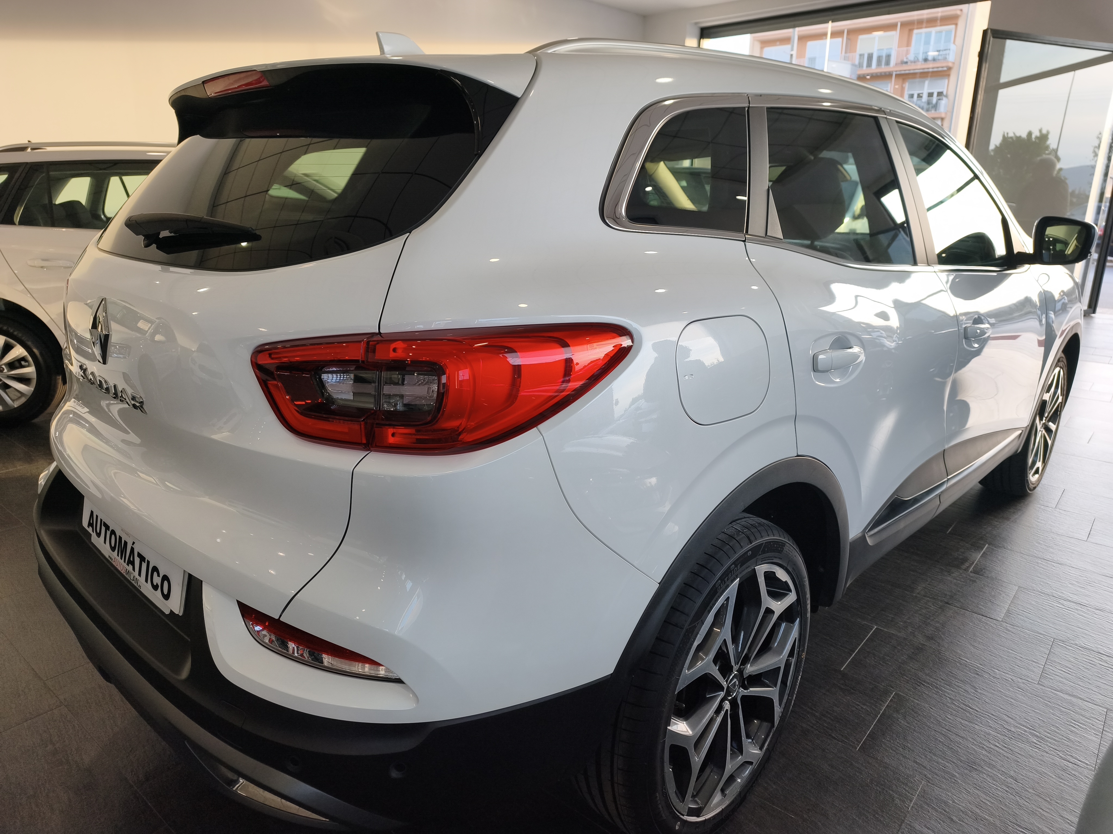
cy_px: 417
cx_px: 556
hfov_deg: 73.9
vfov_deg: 58.9
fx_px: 740
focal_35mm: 23
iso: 50
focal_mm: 6.45
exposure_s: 1/192
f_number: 1.62
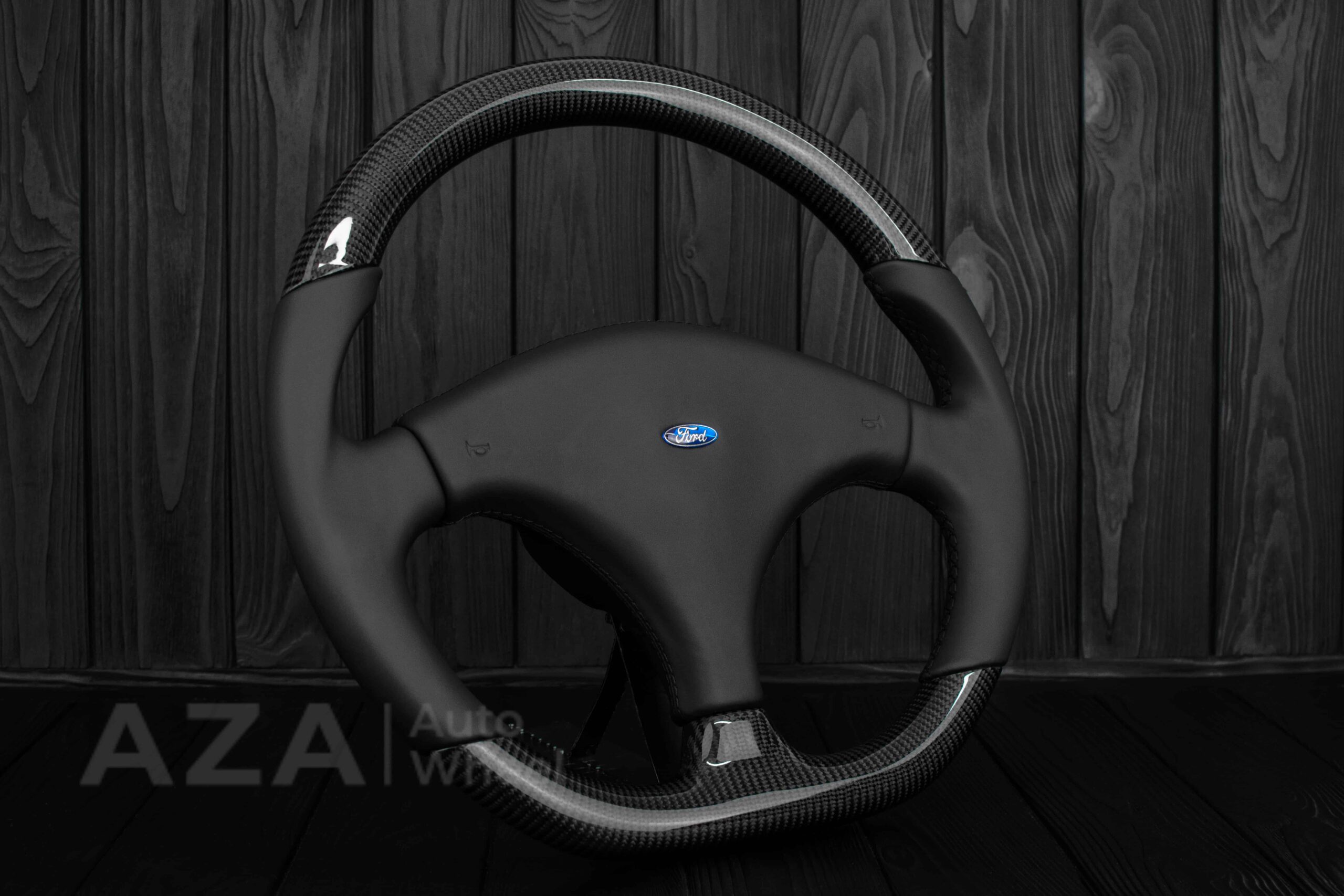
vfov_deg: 25.8
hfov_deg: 37.8
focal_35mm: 52
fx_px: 1960
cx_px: 672
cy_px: 448
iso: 500
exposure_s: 1/125
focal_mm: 35
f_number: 6.3
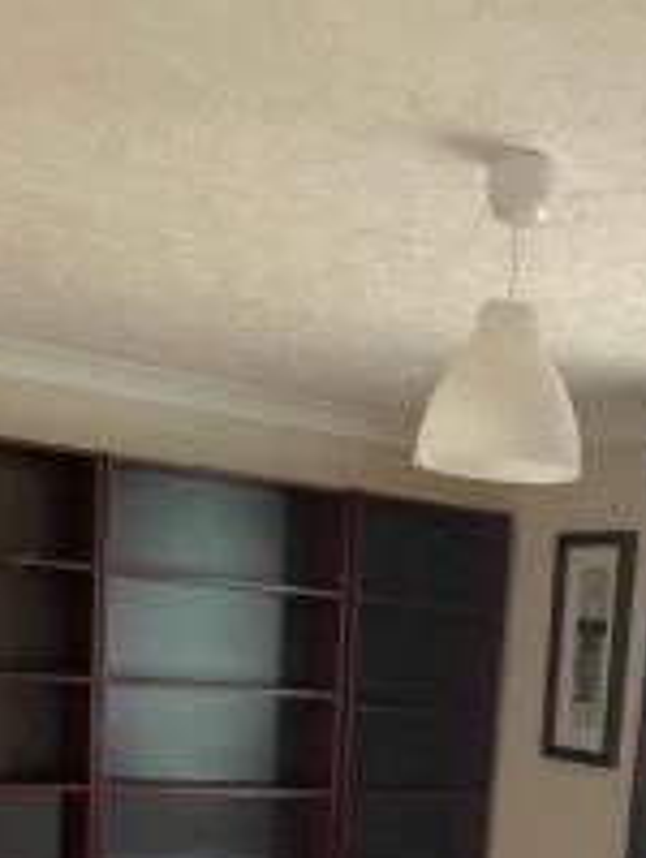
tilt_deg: -9.9
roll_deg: -4.3
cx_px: 521
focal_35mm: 57
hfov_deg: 25.3
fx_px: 1414
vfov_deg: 30.4
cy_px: 929
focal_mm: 4.25
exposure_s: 1/83
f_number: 1.8
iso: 125
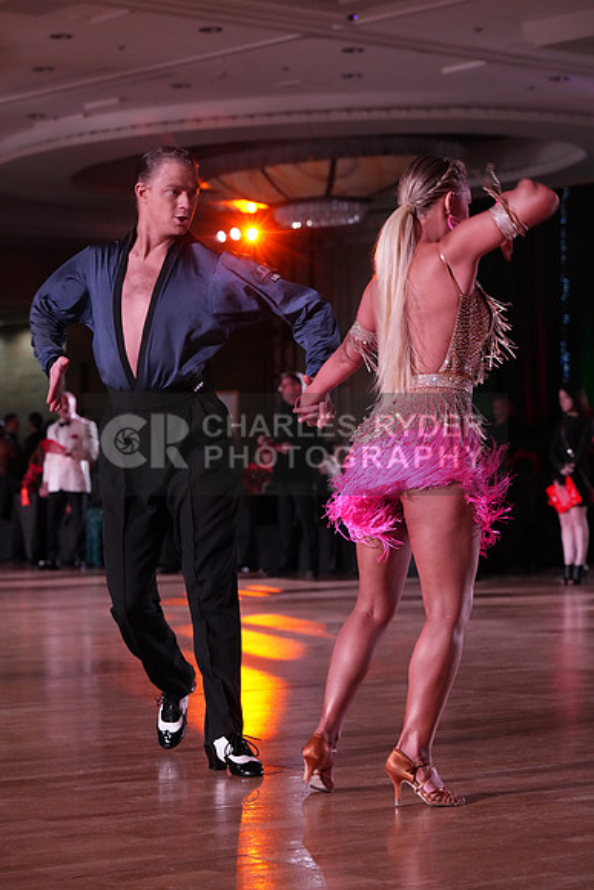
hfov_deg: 13.8
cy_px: 445
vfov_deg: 20.6
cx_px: 297
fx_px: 2449
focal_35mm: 99
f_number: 5.6
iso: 5000
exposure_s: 1/320
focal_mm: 99
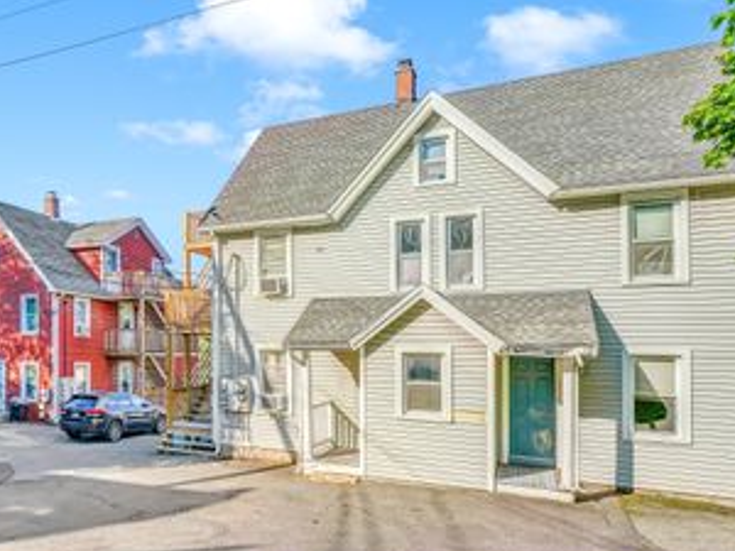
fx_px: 527
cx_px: 235
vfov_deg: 54.9
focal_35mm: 25
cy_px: 327
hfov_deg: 67.6
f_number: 5
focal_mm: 15.5
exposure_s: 1/1000
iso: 500
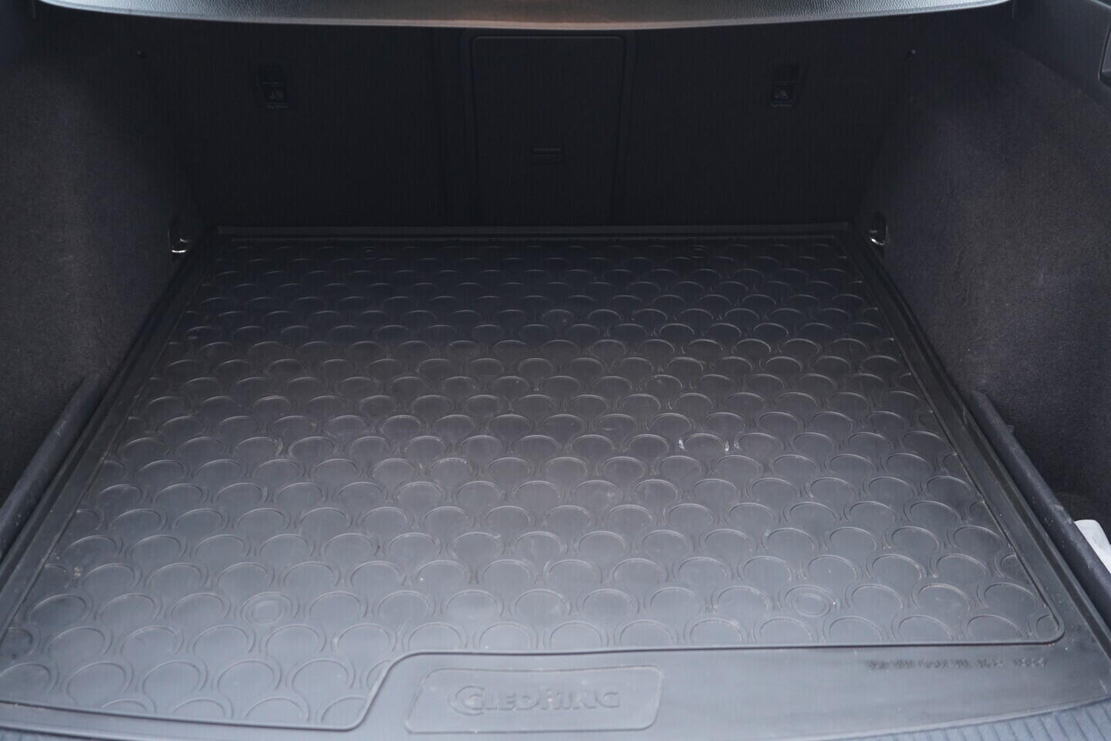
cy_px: 370
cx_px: 556
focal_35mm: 36
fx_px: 1111
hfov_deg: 53.1
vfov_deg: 36.9
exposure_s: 1/40
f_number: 2.8
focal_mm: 24
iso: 800
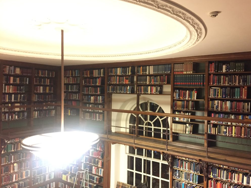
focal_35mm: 30
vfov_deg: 46.8
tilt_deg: -0.1
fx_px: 217
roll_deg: -0.7
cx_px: 129
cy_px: 92
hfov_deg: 60.0
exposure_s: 1/17
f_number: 2.2
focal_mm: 4.15
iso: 640
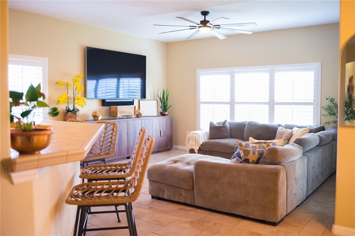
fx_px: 335
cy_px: 118
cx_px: 178
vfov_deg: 38.8
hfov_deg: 55.8
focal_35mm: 34
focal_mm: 34
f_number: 2.8
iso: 1250
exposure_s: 1/125
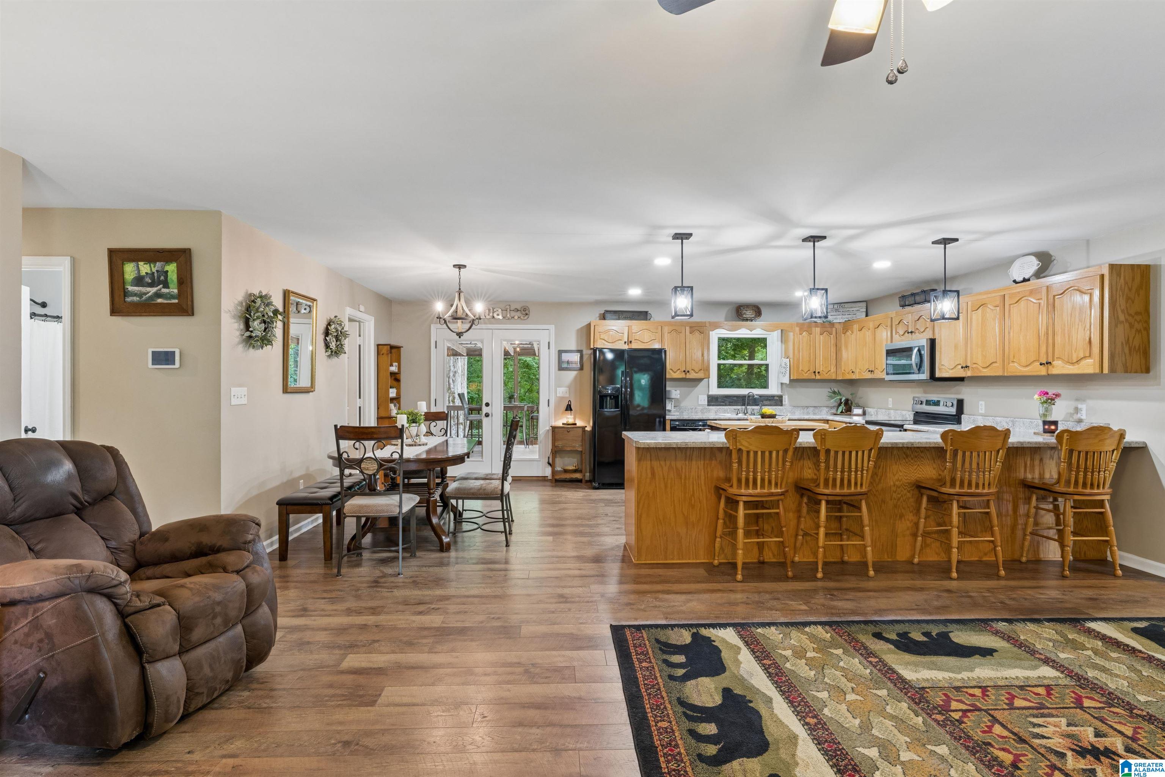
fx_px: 615
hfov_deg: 86.9
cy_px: 388
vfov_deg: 64.6
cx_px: 582
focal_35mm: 19
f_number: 11
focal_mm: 19
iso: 400
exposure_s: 1/1.67
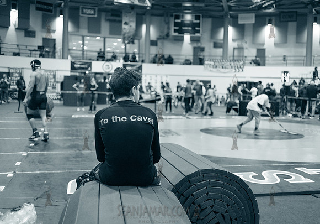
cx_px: 180
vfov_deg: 35.4
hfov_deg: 49.0
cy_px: 104
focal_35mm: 39
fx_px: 350
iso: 4000
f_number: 2.2
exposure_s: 1/500
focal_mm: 35
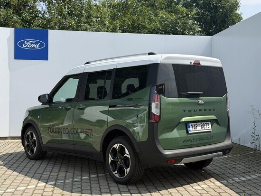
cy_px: 98
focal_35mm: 48
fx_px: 362
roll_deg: +0.4
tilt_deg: -0.5
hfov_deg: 39.6
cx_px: 130
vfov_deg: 30.3
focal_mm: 6.76
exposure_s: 1/4329
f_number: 1.78
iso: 64
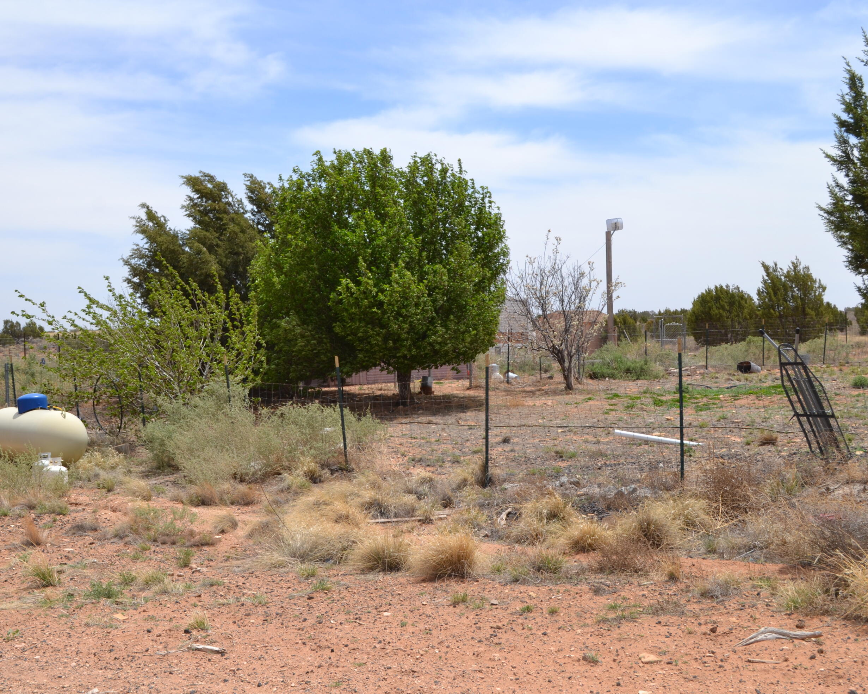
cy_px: 349
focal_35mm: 48
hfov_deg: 38.8
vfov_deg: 31.4
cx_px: 399
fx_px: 1233
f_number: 10
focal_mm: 28
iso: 100
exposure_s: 1/200
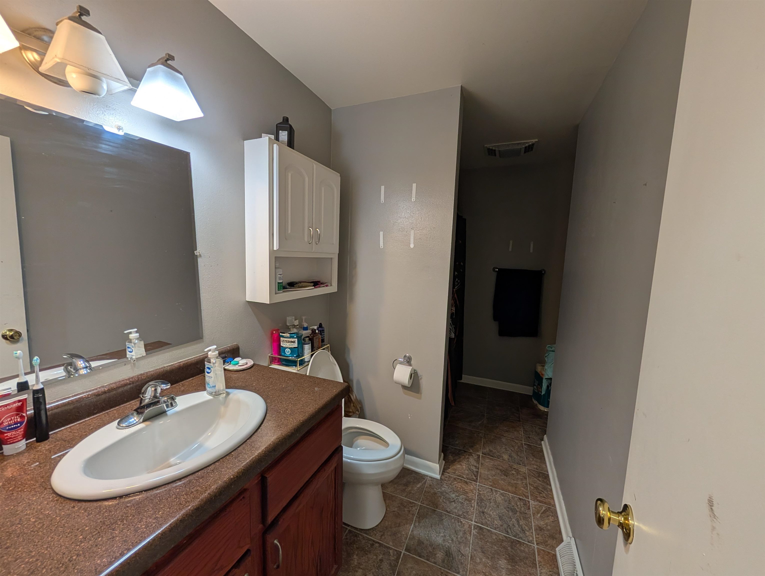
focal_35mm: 12
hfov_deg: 110.5
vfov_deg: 94.6
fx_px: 266
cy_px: 288
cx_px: 382
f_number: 1.7
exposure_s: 1/120
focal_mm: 2.02
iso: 90
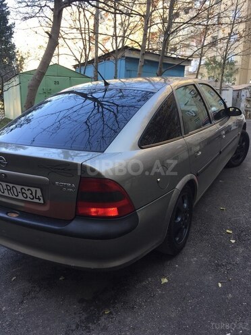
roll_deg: -3.9
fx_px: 280
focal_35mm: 29
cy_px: 168
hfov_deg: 48.2
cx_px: 126
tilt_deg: -11.6
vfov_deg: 61.7
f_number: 2.2
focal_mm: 4.15
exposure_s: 1/176
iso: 32
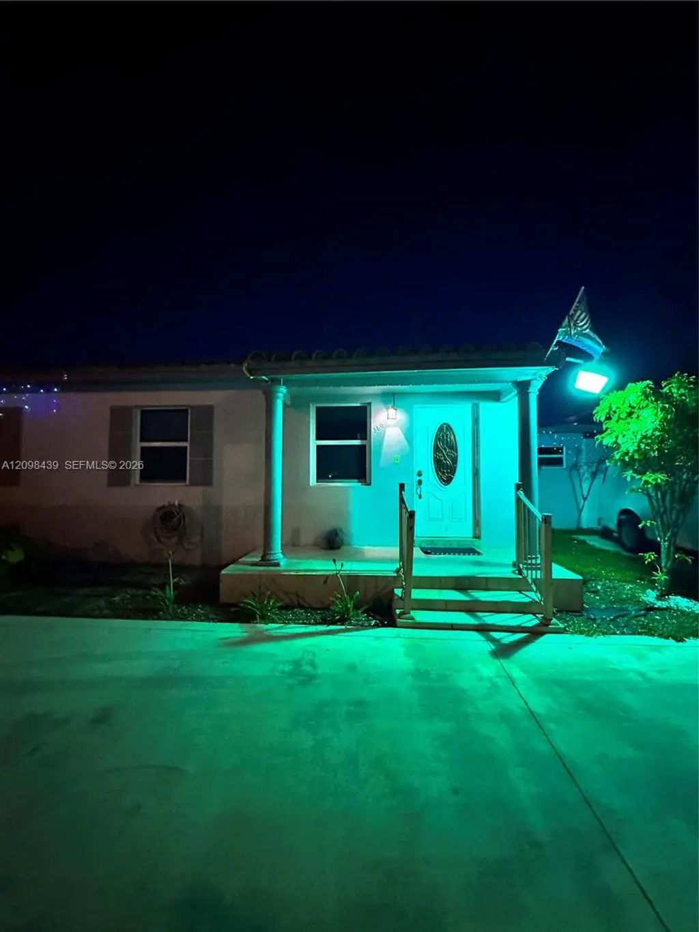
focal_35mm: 14
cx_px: 350
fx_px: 377
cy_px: 466
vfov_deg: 102.1
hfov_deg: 85.7
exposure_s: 1/40
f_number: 2.2
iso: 1250
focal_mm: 2.22
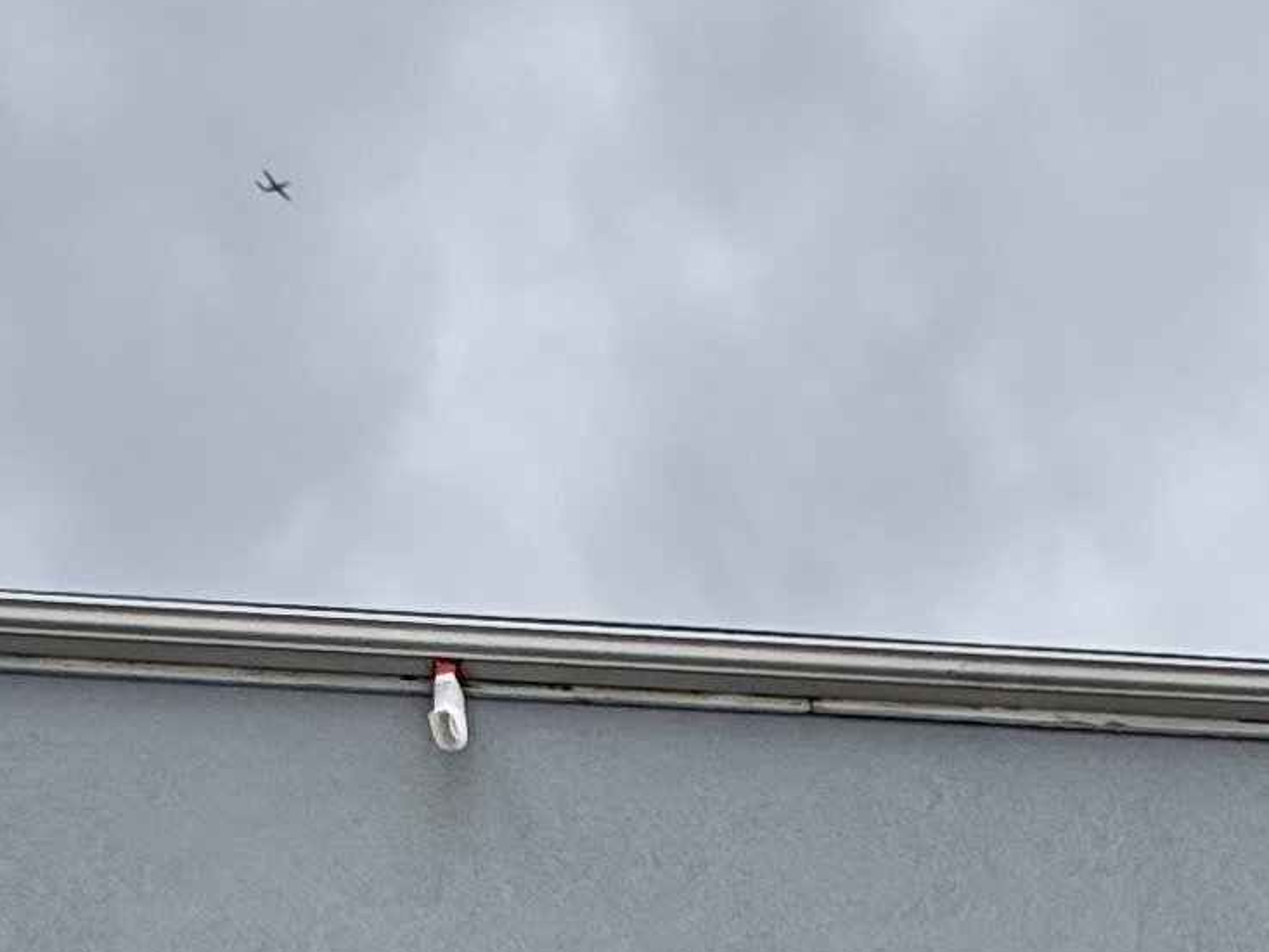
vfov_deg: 13.1
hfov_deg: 24.4
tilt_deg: -0.6
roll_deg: +0.6
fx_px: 2823
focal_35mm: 77
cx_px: 1203
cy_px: 2416
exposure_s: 1/672
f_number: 2.2
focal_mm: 2.22
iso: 50
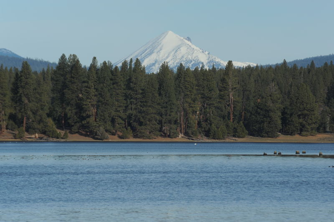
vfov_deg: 4.6
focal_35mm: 300
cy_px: 111
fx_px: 2781
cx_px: 167
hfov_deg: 6.9
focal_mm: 300
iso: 200
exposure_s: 1/400
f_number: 11
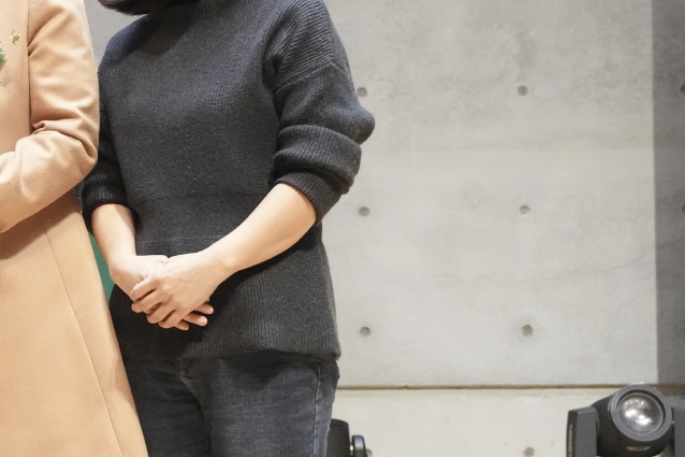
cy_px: 285
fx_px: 1826
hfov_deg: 20.4
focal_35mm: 96
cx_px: -37
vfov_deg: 14.2
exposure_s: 1/160
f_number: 4
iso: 8000
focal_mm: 34
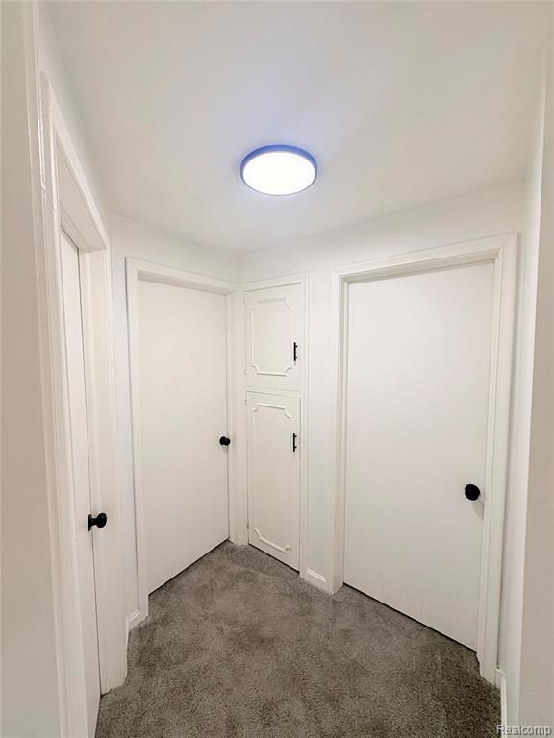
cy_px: 369
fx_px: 299
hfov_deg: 85.7
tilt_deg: -3.0
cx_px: 277
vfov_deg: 102.1
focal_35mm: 14
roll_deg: +0.0
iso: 80
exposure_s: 1/120
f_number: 2.2
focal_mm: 2.22
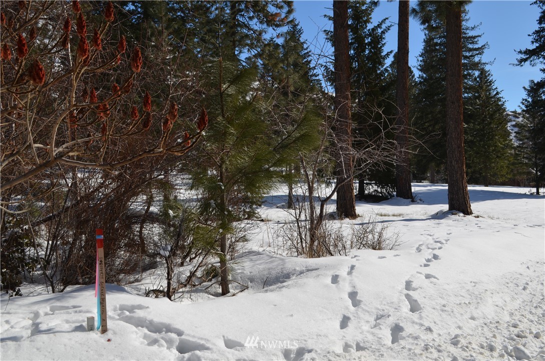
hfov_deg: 49.6
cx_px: 272
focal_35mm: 39
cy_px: 180
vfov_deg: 34.1
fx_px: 589
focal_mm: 26
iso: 100
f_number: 10
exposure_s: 1/400
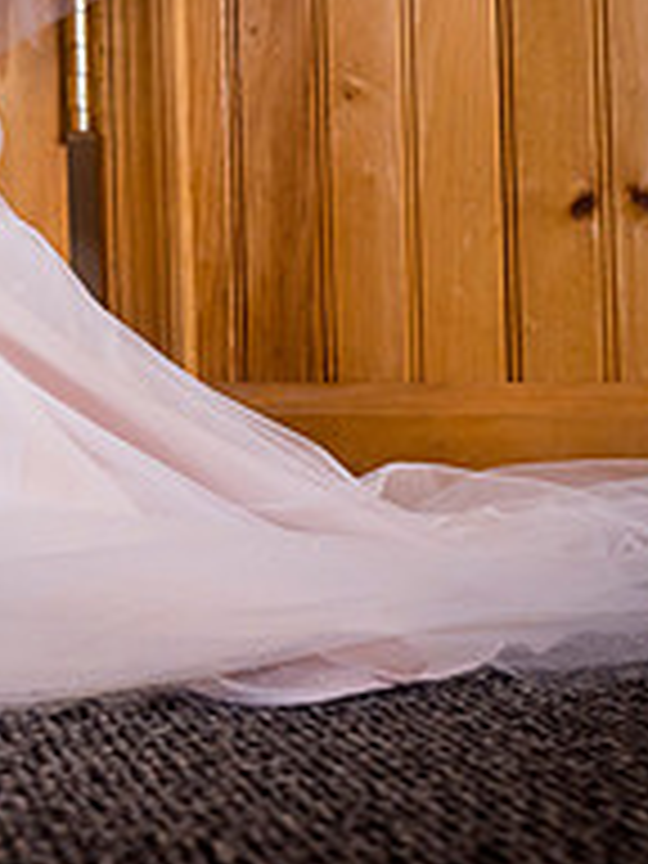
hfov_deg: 14.9
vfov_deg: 21.6
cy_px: 257
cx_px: -410
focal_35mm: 90
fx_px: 2246
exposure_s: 1/100
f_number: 5.6
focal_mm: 28
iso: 800
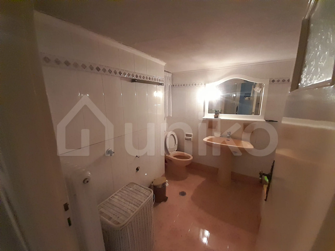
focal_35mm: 13
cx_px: 168
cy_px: 126
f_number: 2.2
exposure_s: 1/20
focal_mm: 1.13
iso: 500
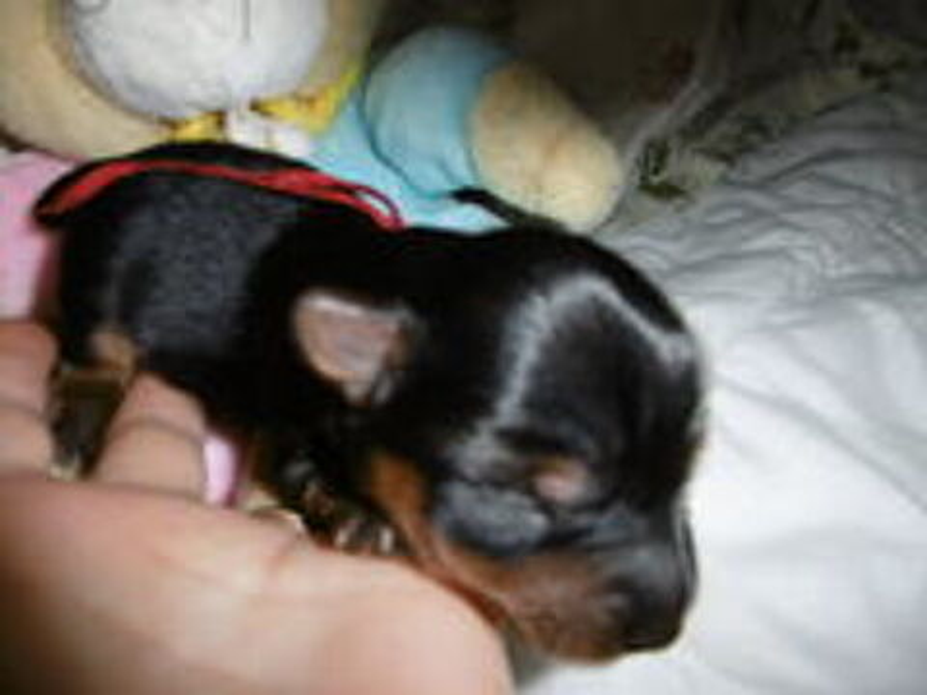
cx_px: 464
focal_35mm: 24
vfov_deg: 56.8
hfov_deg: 71.6
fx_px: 643
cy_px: 348
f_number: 3.1
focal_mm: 4.3
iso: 100
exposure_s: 1/60
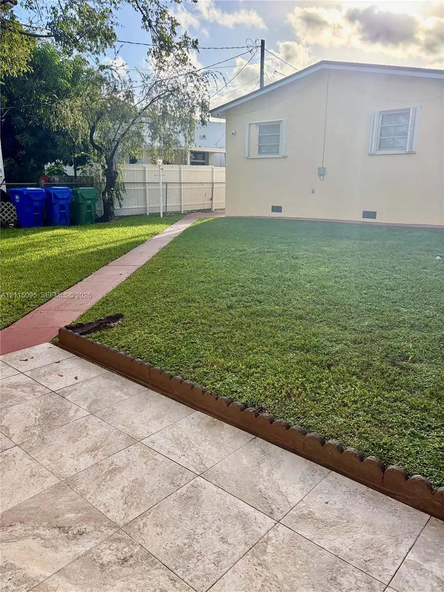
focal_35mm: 26
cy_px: 296
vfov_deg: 67.3
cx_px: 222
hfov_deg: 53.1
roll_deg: +0.9
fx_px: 445
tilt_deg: -15.0
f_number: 1.6
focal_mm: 5.96
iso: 64
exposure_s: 1/2075
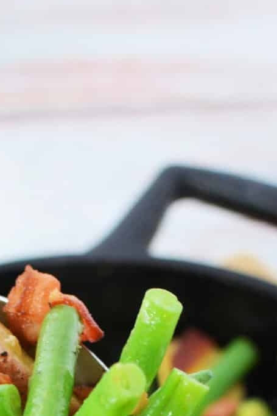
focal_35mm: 138
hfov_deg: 9.9
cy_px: 495
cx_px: 19
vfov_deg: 14.4
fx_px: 1597
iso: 800
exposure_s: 1/50
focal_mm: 35
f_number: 3.5
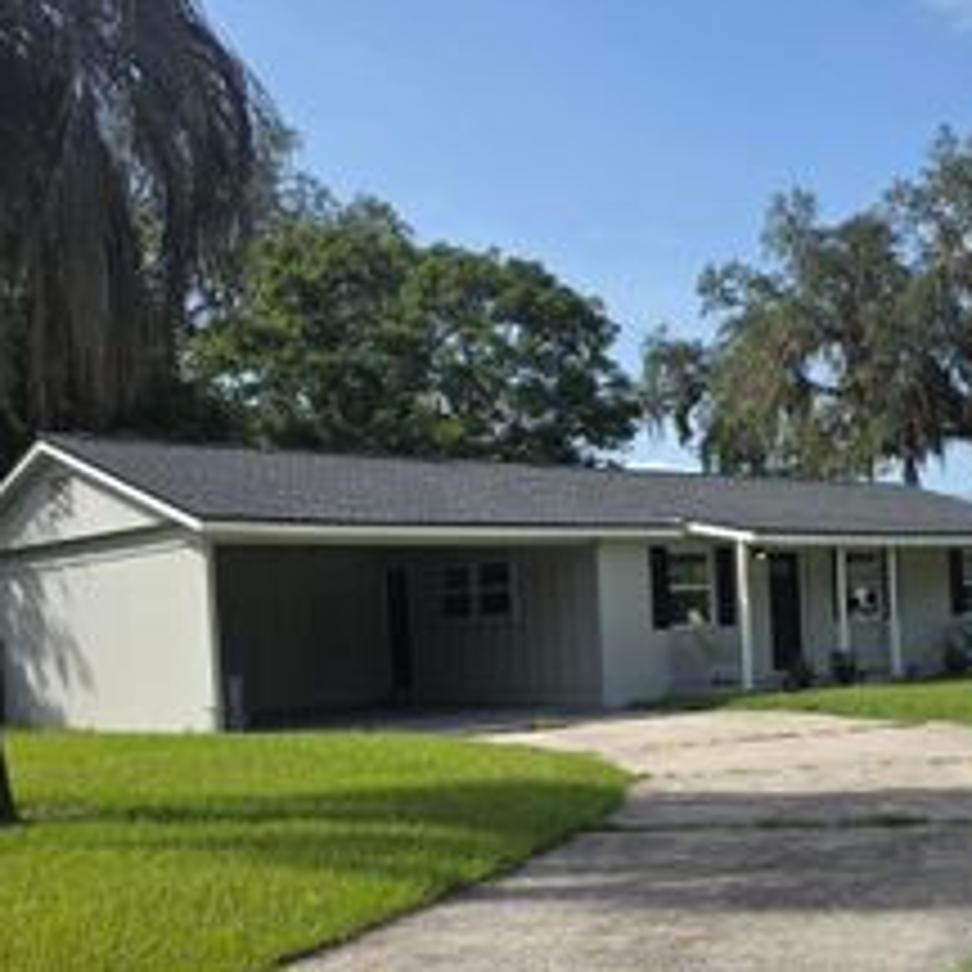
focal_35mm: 47
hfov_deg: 35.3
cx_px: 720
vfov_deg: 35.8
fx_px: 1493
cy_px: 614
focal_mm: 6.3
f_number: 1.7
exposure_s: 1/5958
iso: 80
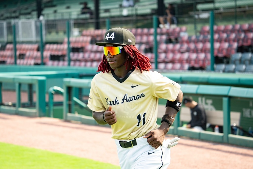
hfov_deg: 13.6
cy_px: 84
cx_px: 126
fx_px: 1062
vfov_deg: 9.1
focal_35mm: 151
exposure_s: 1/1000
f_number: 5
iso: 640
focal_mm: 151
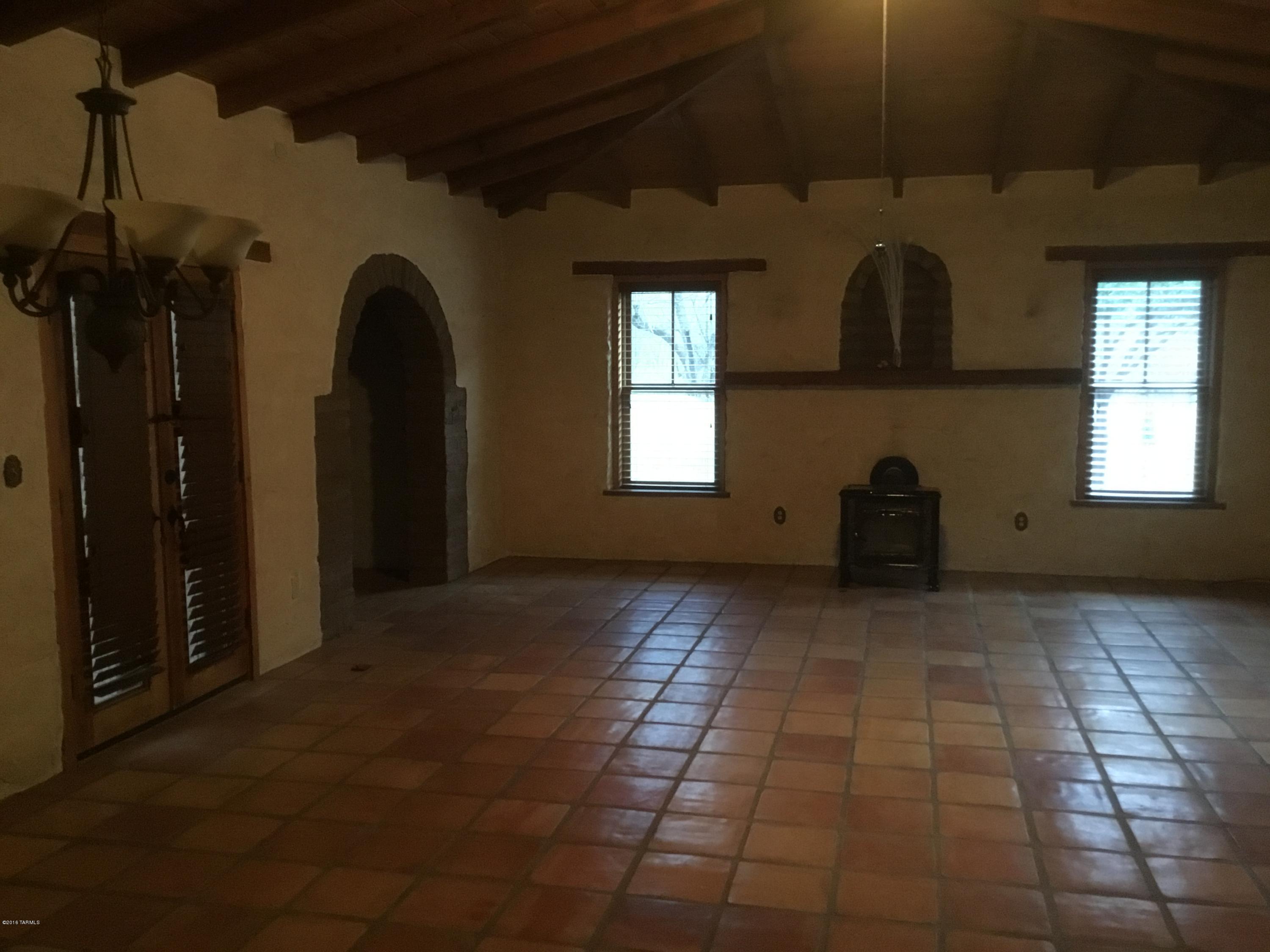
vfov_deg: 45.4
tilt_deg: -6.3
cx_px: 635
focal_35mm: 31
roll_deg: +0.2
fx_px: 1137
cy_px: 476
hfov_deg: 58.4
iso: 500
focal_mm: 3.3
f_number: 2.4
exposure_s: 1/15
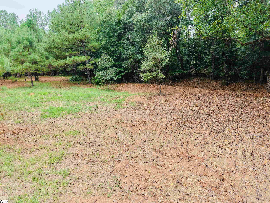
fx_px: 187
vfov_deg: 56.8
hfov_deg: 71.6
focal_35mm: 24
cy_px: 102
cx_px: 135
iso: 100
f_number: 1.8
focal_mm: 8.67
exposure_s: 1/400
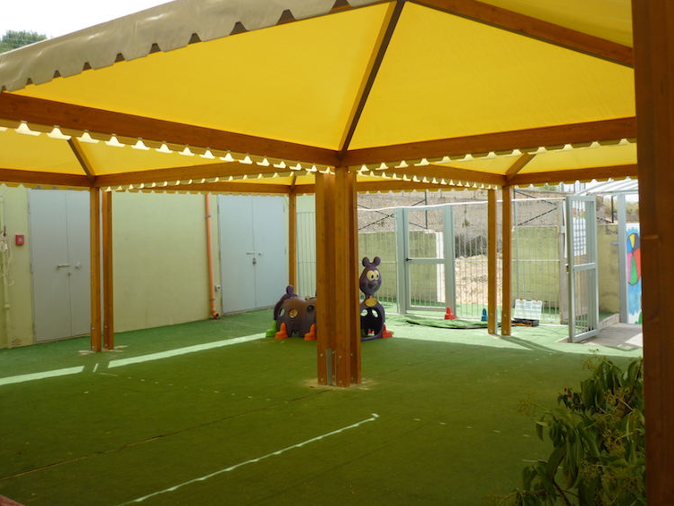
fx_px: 682
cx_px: 352
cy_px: 247
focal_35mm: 35
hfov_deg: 52.6
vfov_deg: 40.7
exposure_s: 1/500
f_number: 2.8
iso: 80
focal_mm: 5.5
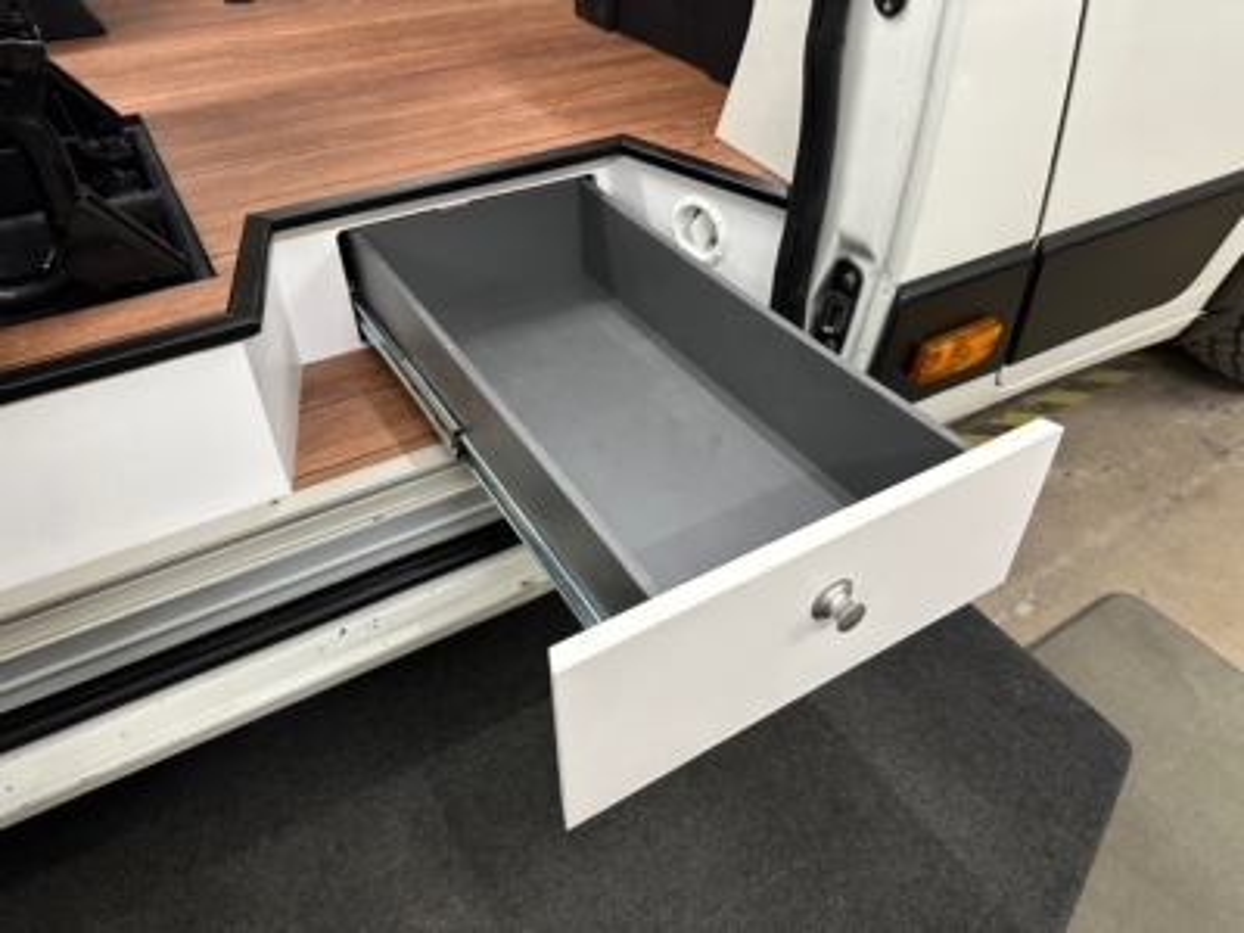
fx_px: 862
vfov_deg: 56.8
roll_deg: +2.1
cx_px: 622
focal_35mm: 24
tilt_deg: -39.6
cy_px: 466
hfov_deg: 71.6
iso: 320
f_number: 1.78
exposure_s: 1/50
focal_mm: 6.86
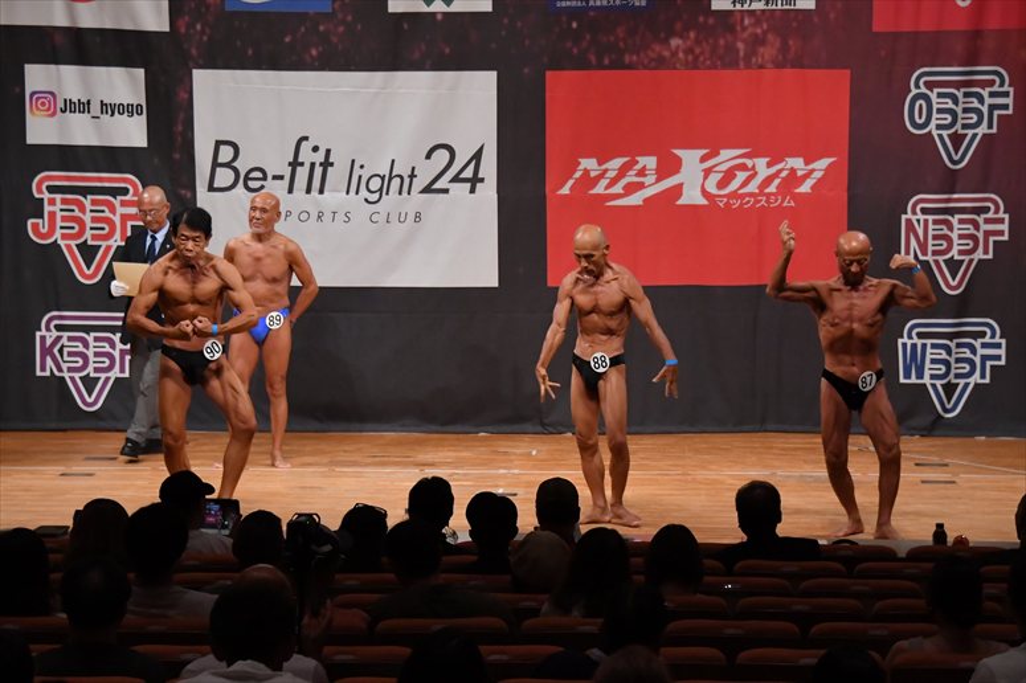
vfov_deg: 9.9
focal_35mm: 138
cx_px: 513
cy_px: 342
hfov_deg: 14.9
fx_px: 3931
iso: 5600
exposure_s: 1/400
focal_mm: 92
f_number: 5.6
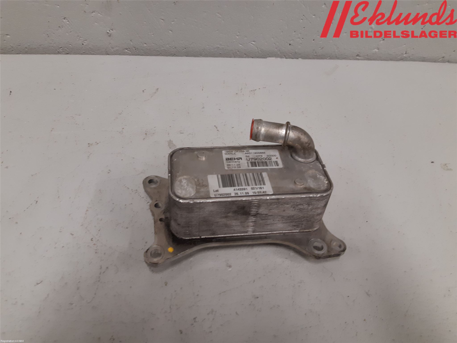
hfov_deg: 67.3
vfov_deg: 53.1
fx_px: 343
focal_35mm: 26
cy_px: 172
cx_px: 228
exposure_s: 1/50
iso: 125
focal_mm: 3.93
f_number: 1.7
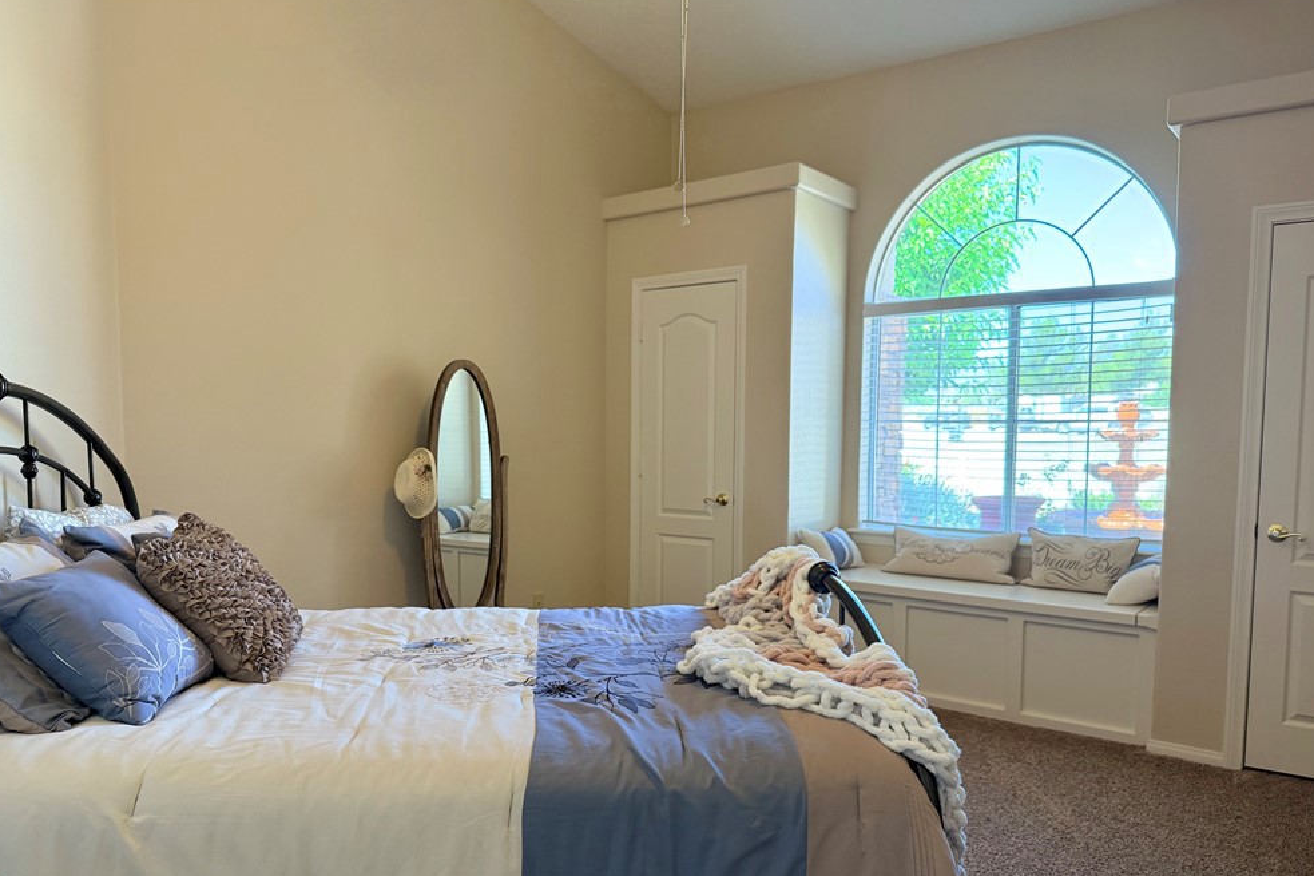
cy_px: 495
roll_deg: -0.4
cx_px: 648
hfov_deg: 69.4
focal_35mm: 26
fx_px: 949
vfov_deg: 49.4
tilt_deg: -3.9
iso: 250
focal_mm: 6.76
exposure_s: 1/120
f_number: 1.78
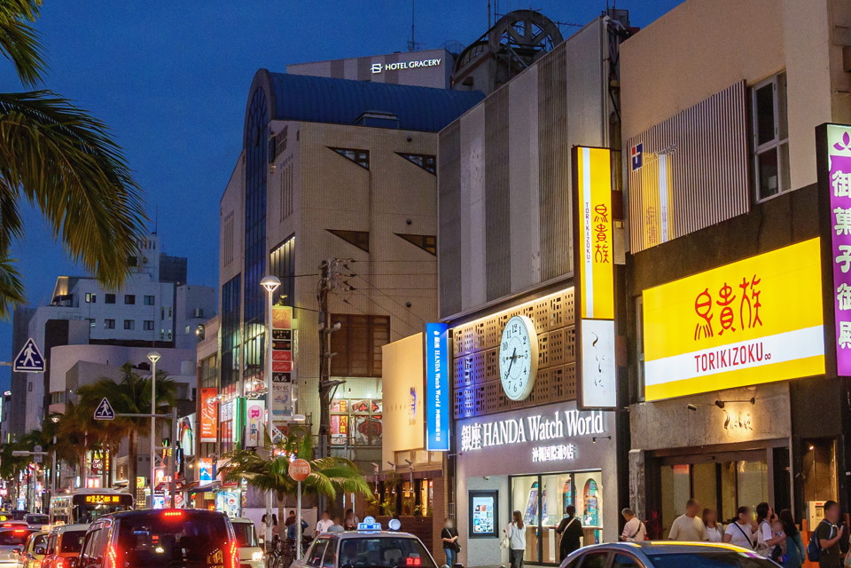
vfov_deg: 22.6
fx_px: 1418
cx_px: 511
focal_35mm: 60
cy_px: 304
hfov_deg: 33.3
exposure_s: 1/100
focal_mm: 24
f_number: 5.6
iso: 1600
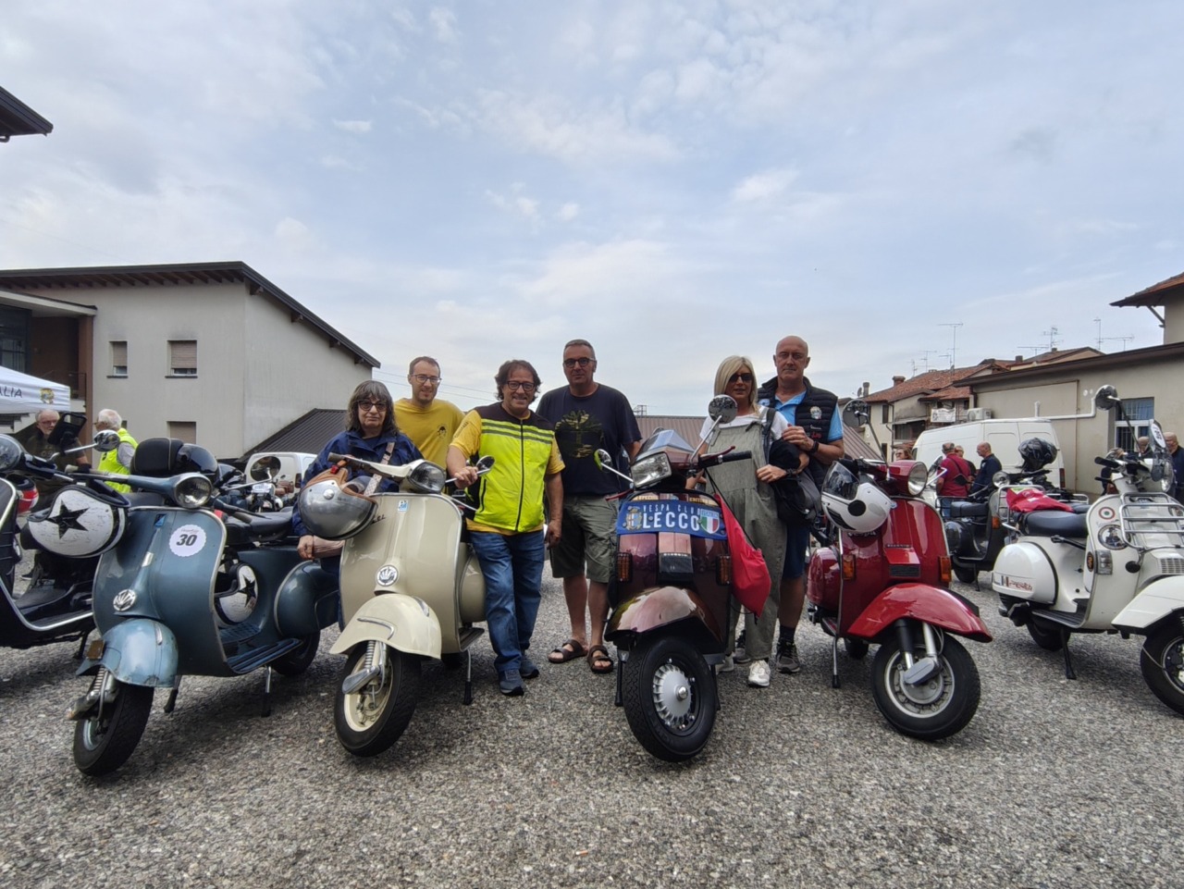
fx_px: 684
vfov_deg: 66.0
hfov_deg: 81.7
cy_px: 444
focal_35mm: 20
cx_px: 592
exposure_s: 1/659
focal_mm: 1.64
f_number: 2.2
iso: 50
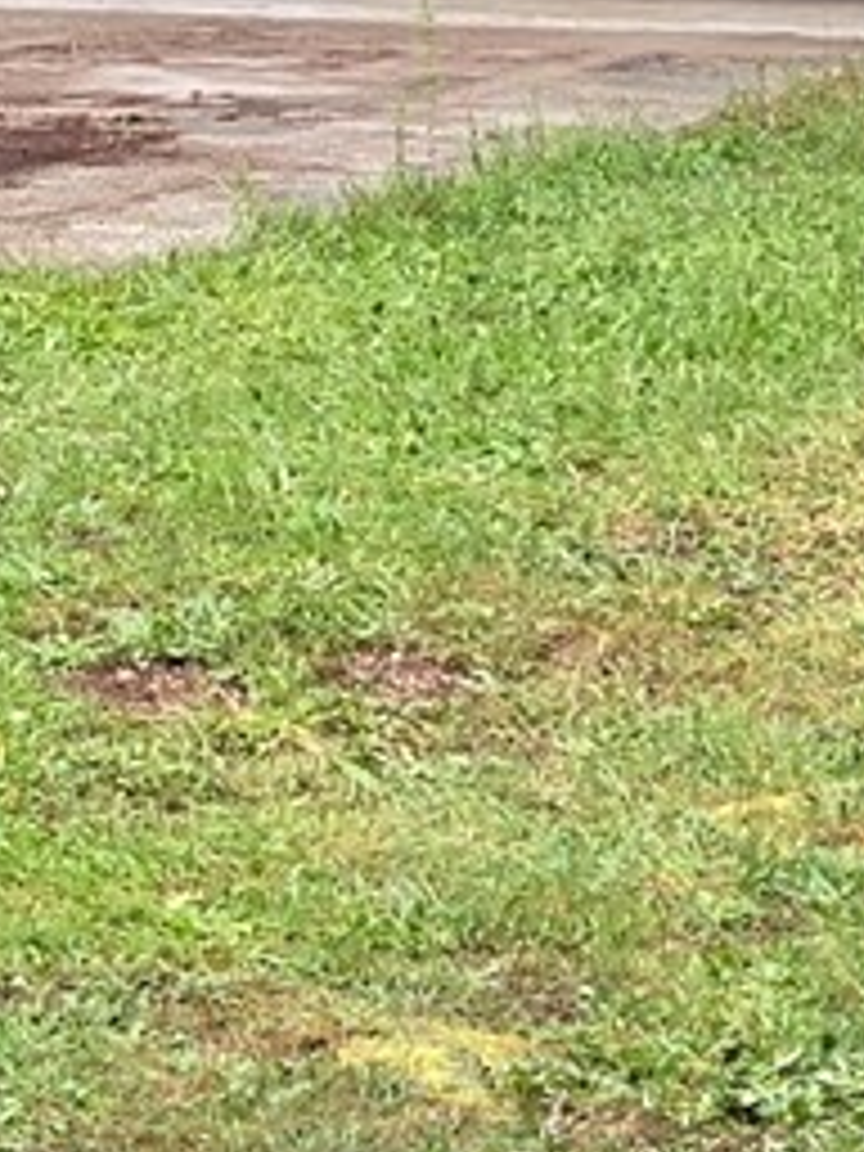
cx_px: 356
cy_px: 18
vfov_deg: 13.5
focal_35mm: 144
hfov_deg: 10.3
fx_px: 4792
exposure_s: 1/180
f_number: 1.8
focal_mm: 5.4
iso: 160
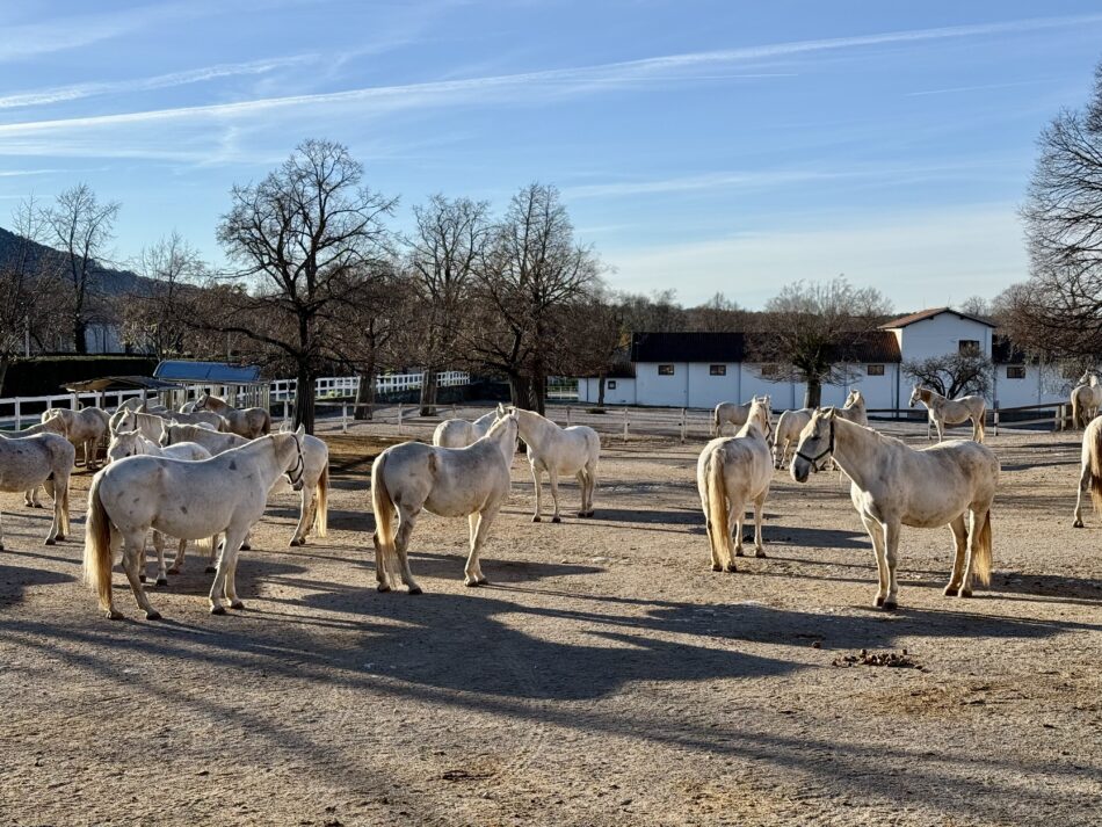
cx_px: 551
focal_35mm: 48
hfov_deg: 39.6
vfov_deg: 30.3
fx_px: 1528
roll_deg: +0.1
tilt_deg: -2.3
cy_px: 414
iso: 64
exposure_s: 1/3891
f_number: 1.78
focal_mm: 6.76
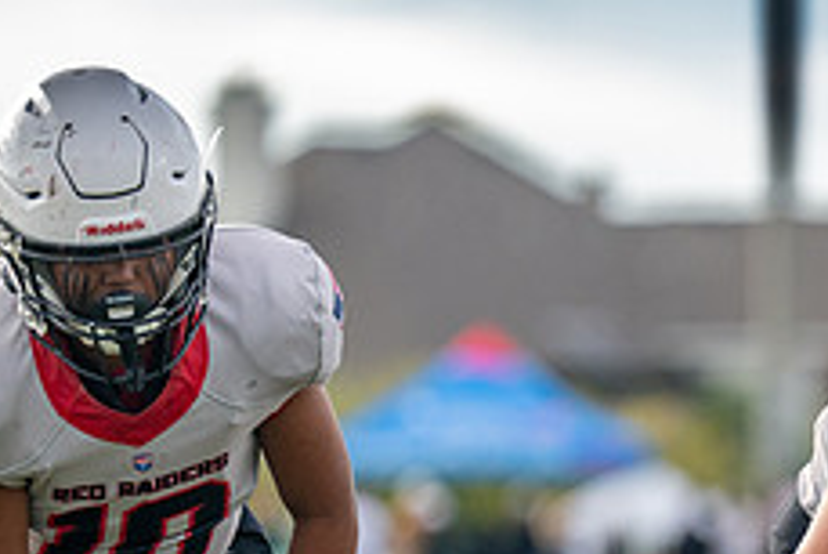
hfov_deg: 3.6
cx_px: 846
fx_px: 13164
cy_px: 596
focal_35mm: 572
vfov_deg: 2.4
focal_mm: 200
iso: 500
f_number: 2.8
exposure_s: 1/1250
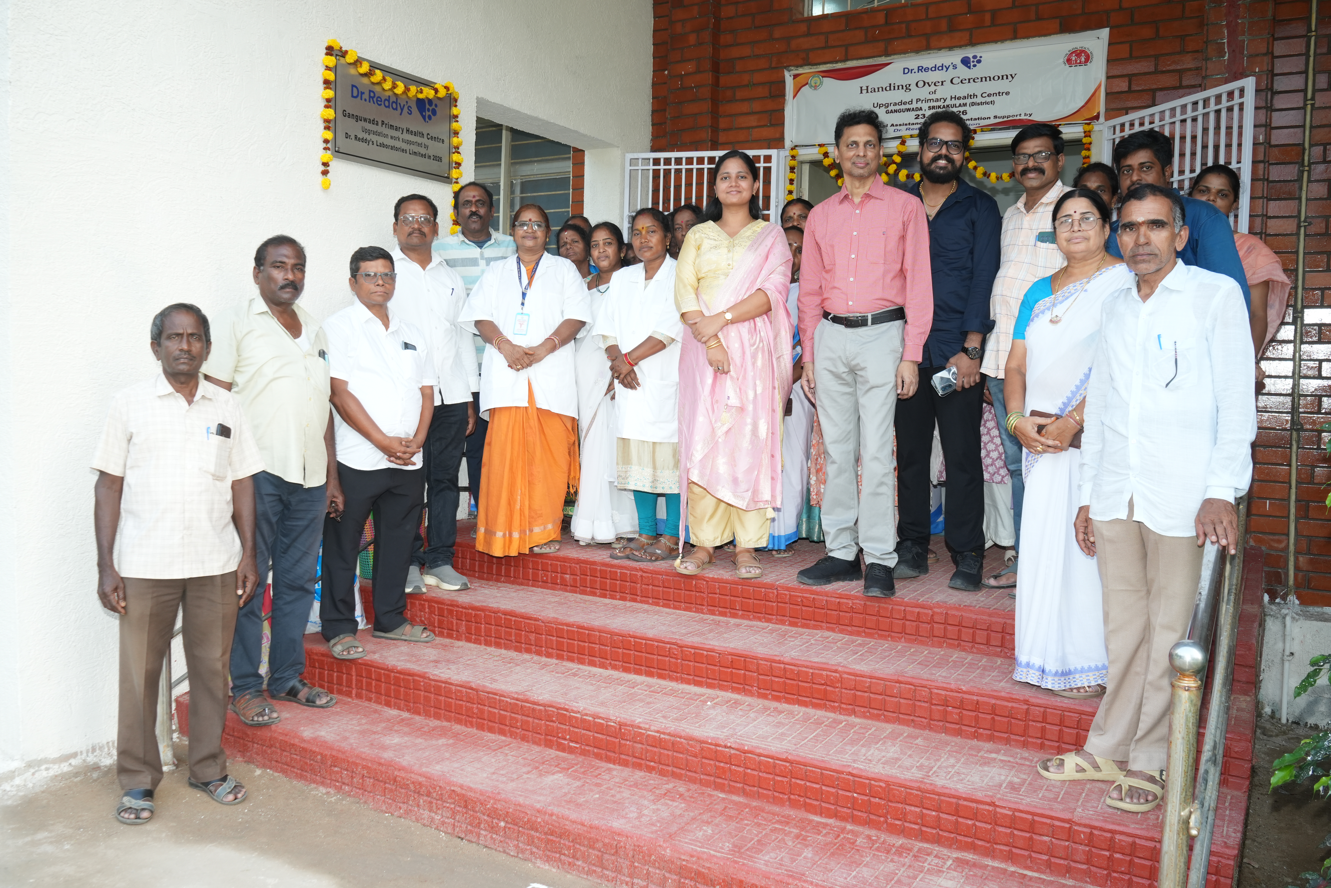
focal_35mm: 32
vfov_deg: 41.1
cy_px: 444
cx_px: 666
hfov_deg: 58.7
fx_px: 1183
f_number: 9
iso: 640
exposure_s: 1/125
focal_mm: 32
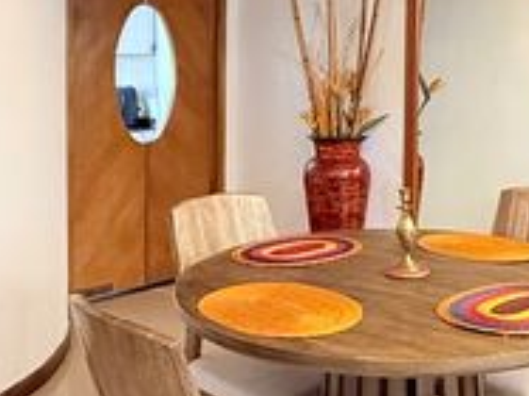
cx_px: 378
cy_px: 91
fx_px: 764
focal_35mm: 50
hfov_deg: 37.5
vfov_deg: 28.6
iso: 640
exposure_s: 1/60
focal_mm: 2.22
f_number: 2.2
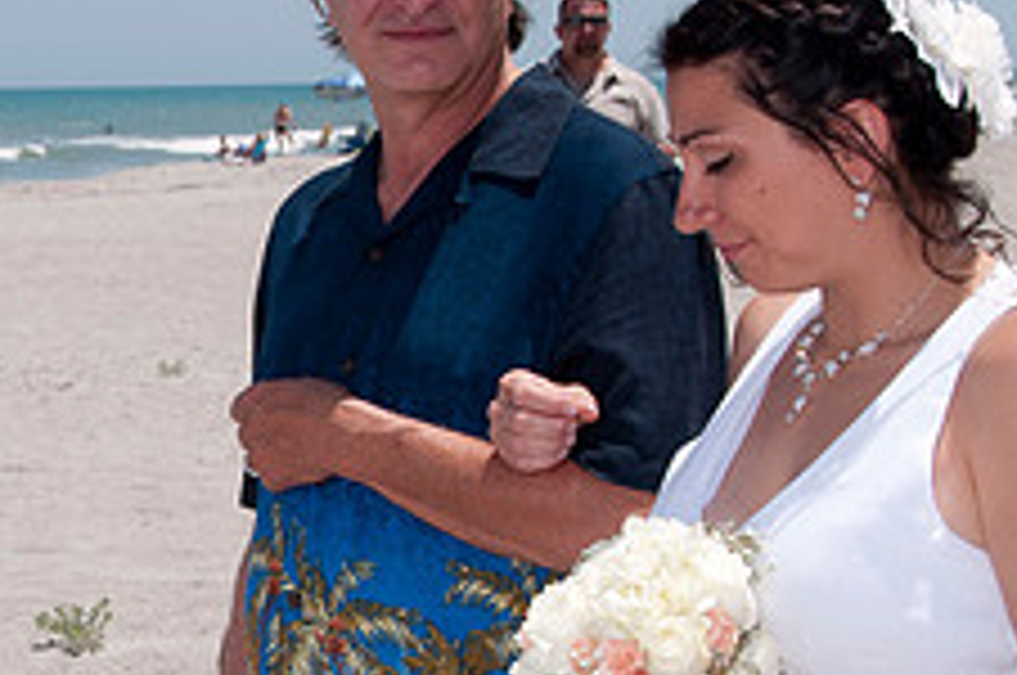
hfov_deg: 16.5
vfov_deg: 11.1
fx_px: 3470
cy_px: 389
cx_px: 104
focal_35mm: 123
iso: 100
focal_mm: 32
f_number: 11
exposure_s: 1/250
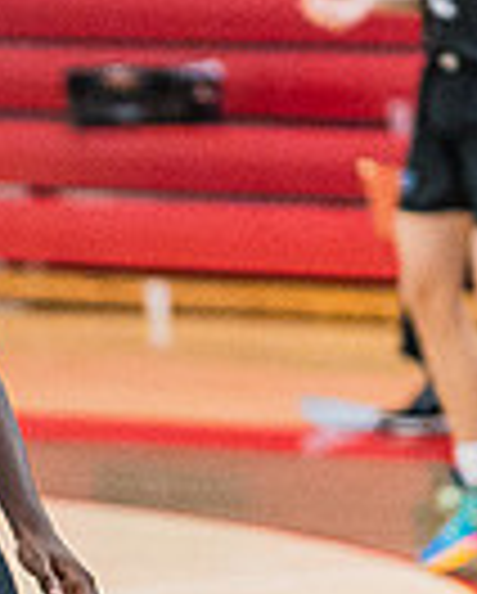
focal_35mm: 494
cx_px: -50
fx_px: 8697
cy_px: 504
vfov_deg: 3.9
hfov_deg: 3.1
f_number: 4
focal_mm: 120
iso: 5000
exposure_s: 1/320
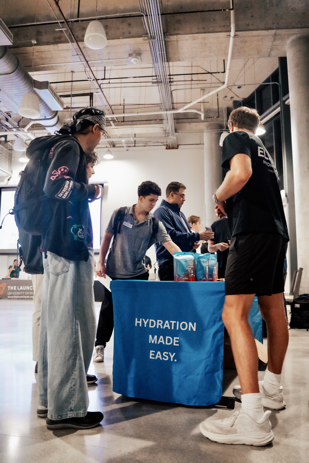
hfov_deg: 46.4
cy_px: 232
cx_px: 154
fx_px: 360
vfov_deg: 65.5
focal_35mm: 28
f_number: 2.8
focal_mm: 28
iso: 5000
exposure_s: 1/160
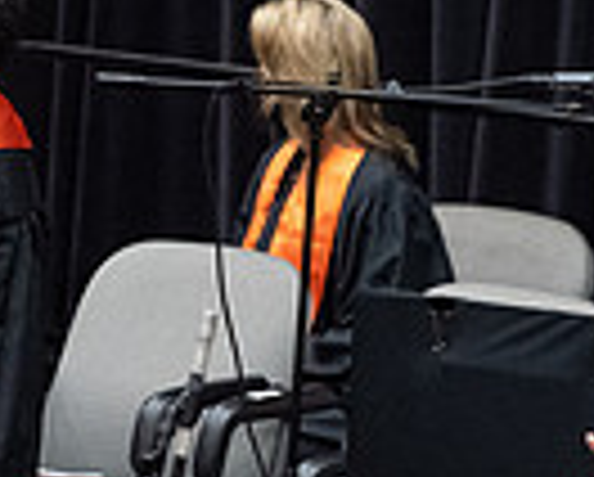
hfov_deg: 1.8
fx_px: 18434
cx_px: 98
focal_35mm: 1047
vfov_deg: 1.5
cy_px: 291
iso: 2500
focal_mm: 185
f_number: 3.2
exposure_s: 1/250
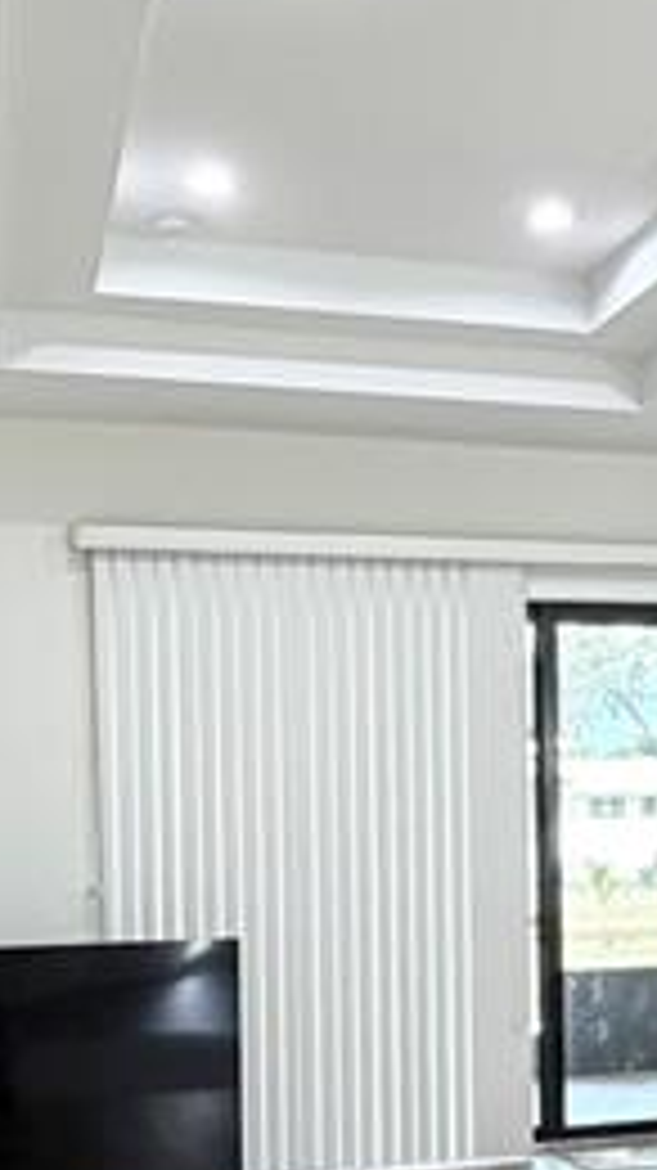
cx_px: 716
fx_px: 1861
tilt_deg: -0.1
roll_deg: +0.7
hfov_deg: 19.2
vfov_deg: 34.5
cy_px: 796
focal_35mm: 60
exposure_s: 1/120
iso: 160
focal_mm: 2.22
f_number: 2.2
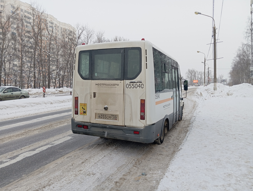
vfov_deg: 49.9
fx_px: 205
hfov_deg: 63.4
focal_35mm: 28
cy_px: 96
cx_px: 126
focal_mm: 4.22
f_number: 1.8
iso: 55
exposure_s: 1/136
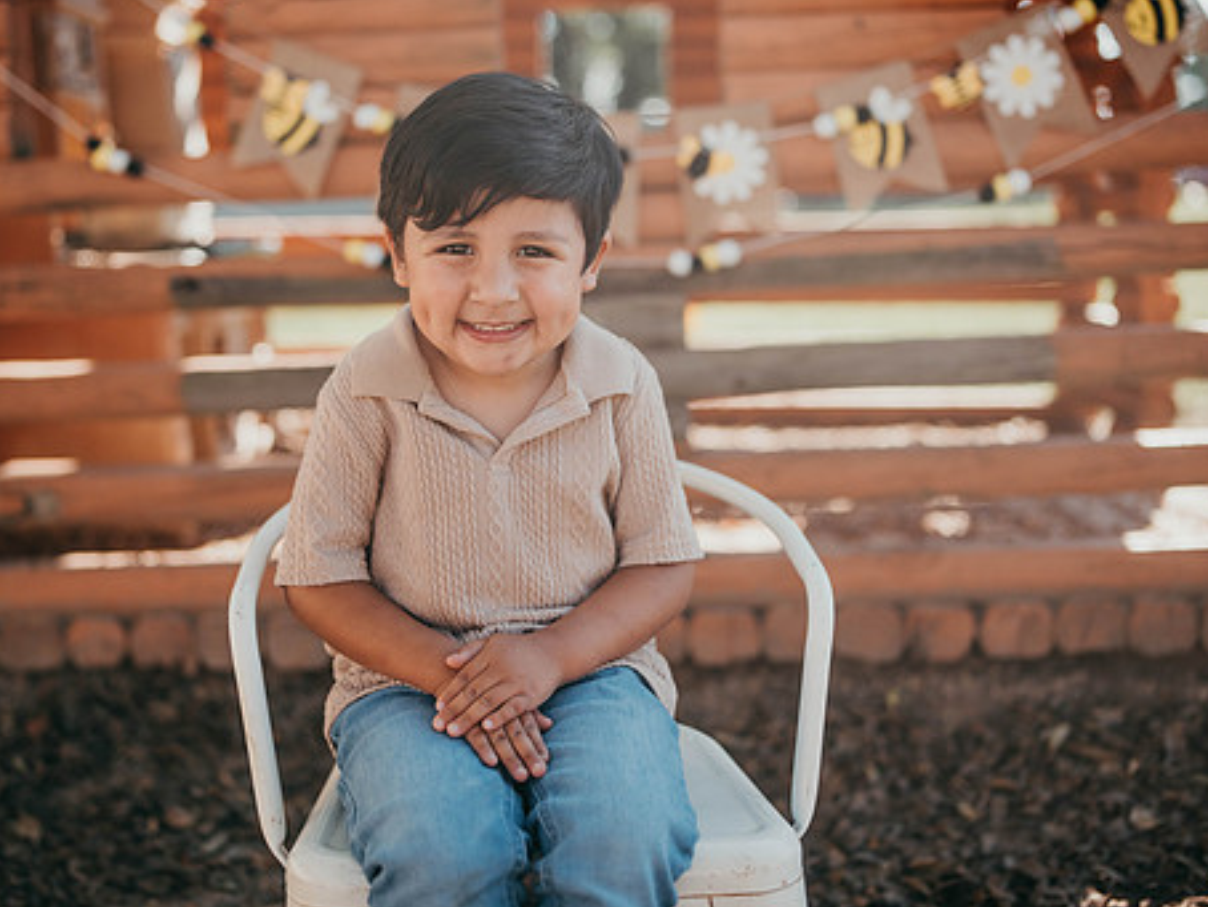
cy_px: 400
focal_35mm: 43
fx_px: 1501
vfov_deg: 33.6
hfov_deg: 43.7
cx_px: 527
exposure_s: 1/1600
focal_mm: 35
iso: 64
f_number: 1.6
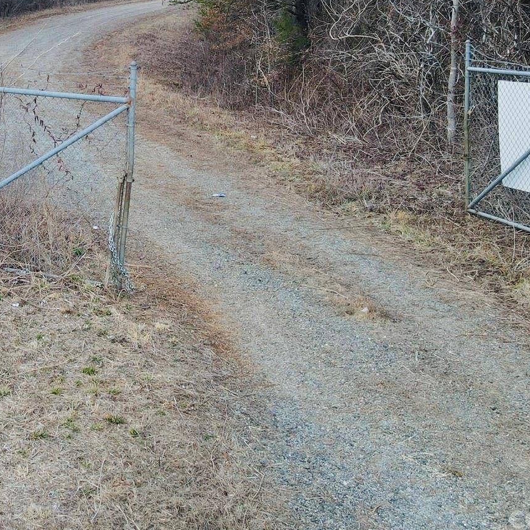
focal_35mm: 51
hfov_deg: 31.9
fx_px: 883
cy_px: 72
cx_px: 57
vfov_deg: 32.1
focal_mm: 4.5
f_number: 2.8
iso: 100
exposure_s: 1/30
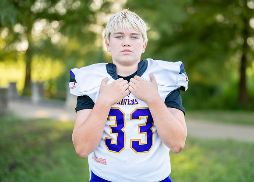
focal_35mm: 64
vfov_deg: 22.4
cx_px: 139
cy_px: 90
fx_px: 459
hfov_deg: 30.9
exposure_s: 1/1600
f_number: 1.2
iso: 160
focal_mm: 50
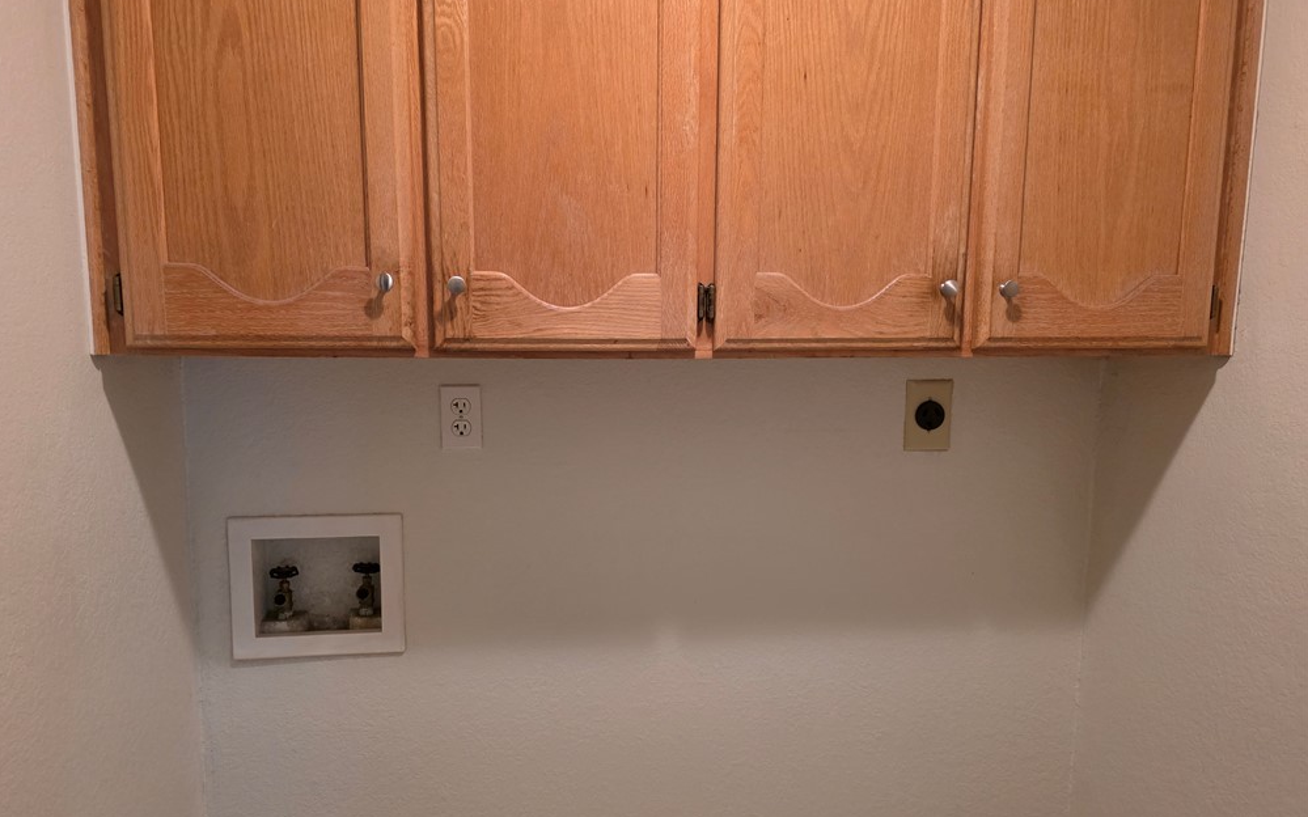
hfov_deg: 72.5
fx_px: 891
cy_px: 446
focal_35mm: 25
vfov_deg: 49.2
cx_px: 640
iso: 1000
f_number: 1.7
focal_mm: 6.3
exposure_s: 1/120
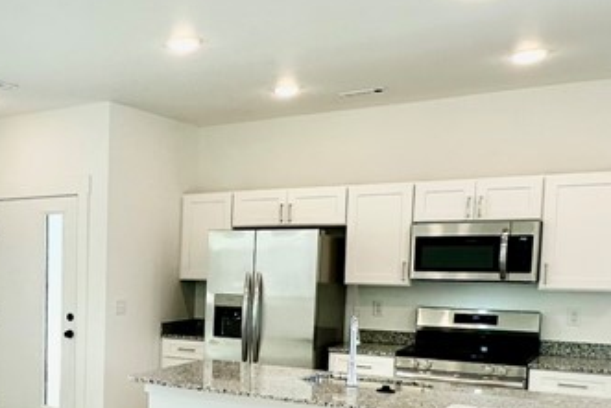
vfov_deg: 29.3
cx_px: -24
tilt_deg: -3.3
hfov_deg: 37.9
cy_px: 316
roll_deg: -0.1
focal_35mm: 45
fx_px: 764
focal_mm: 2.22
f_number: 2.2
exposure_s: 1/134
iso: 40
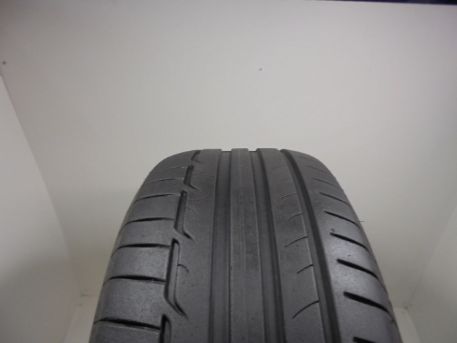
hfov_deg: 67.3
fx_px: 343
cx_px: 228
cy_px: 172
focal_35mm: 26
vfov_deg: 53.1
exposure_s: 1/30
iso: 100
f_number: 3.5
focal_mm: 4.6
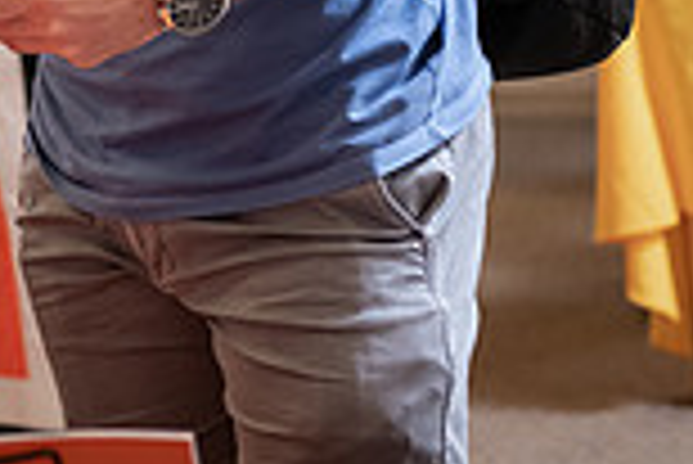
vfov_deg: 7.2
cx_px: -68
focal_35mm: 188
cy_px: -200
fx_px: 3622
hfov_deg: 10.8
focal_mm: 50
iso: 1600
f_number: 3.2
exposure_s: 1/200
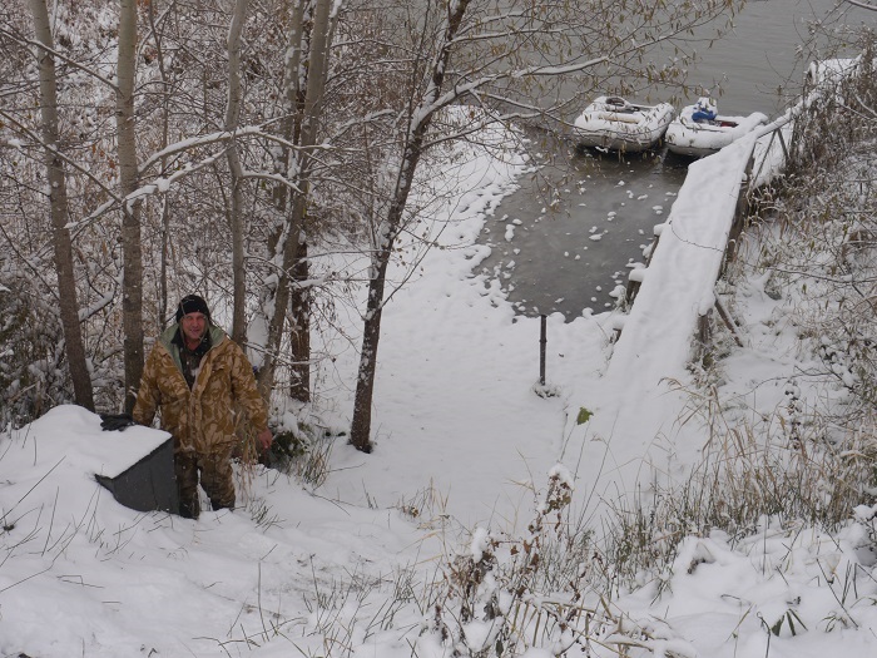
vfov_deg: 30.3
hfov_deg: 39.7
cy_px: 329
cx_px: 438
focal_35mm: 48
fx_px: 1216
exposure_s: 1/60
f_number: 16
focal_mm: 24
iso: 160
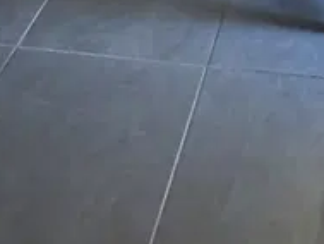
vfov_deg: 14.2
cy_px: -339
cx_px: 310
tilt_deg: -17.7
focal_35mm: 71
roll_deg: +0.7
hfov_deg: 26.2
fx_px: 665
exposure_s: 1/50
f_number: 2.2
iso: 320
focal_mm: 2.22
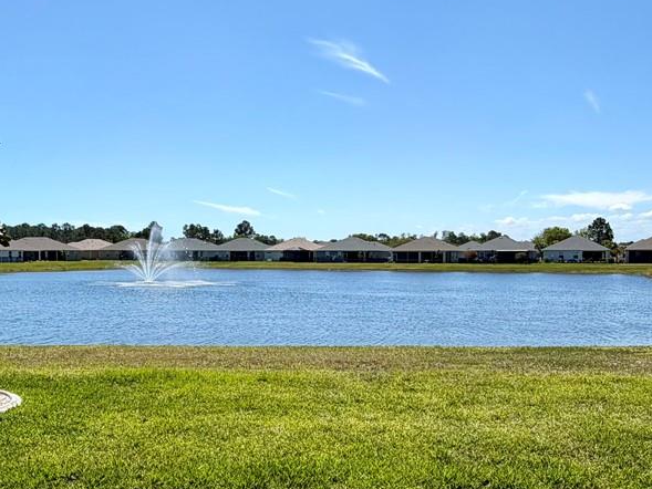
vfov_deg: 37.6
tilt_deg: -3.1
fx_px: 716
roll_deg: -0.4
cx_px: 300
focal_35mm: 38
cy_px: 292
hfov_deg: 48.9
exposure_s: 1/1033
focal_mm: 2.22
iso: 20
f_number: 2.2
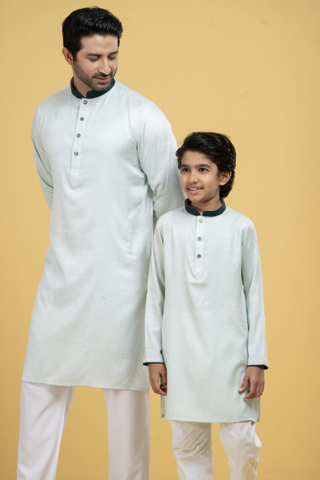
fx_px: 2027
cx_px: 160
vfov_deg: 13.5
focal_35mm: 152
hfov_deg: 9.0
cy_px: 240
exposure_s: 1/125
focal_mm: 152
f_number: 8
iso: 160
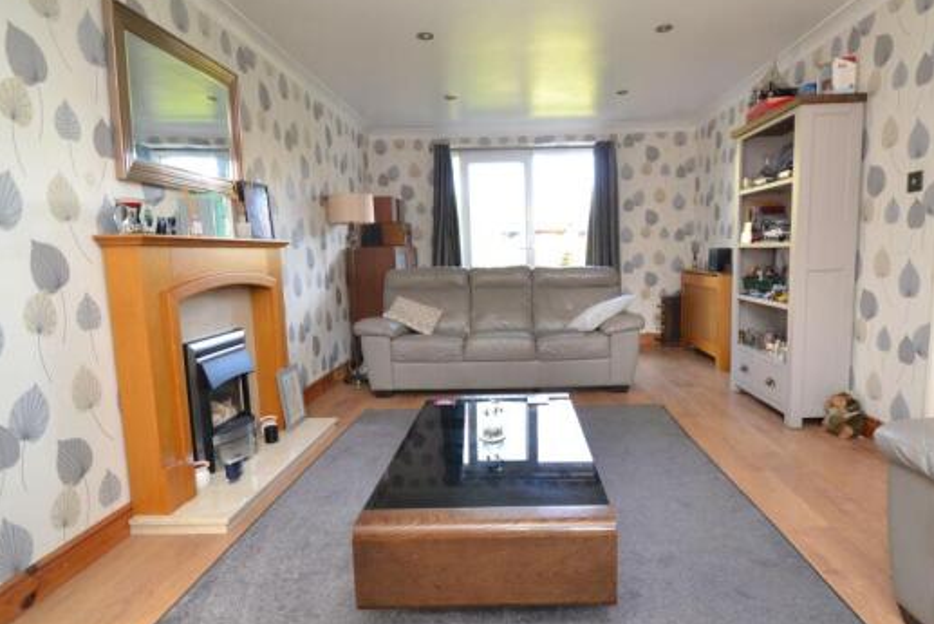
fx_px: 493
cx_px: 519
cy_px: 312
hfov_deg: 86.6
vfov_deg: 64.6
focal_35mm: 19
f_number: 3.5
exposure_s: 1/60
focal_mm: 10
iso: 640
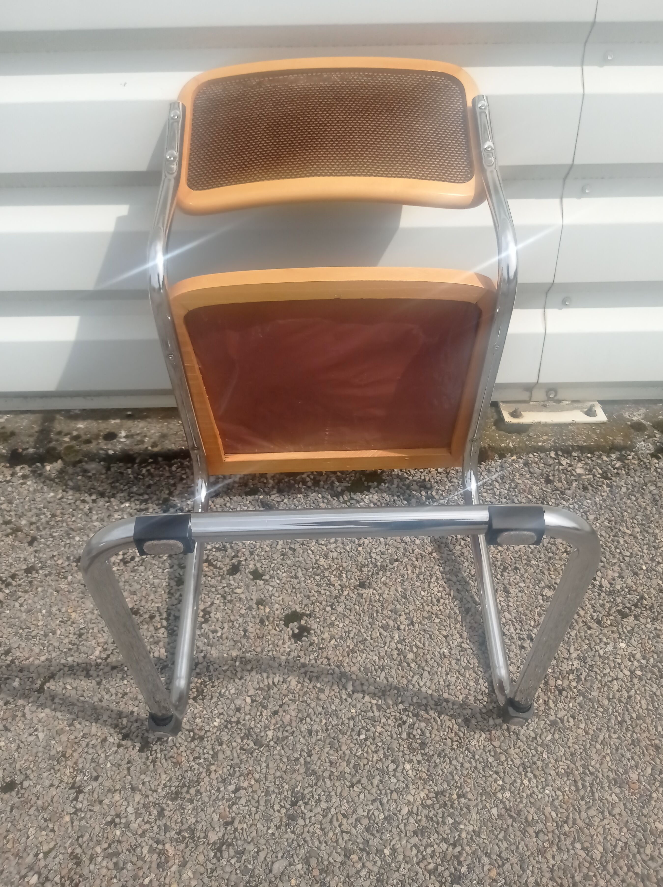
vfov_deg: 58.3
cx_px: 344
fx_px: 793
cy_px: 399
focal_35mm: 31
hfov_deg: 45.4
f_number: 1.79
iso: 104
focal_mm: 4.74
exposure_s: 1/3300
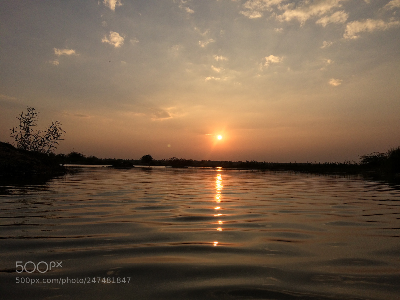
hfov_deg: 61.7
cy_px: 150
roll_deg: -1.3
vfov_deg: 48.2
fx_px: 335
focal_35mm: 29
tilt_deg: +2.7
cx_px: 200
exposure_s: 1/5128
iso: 32
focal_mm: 4.15
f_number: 2.2
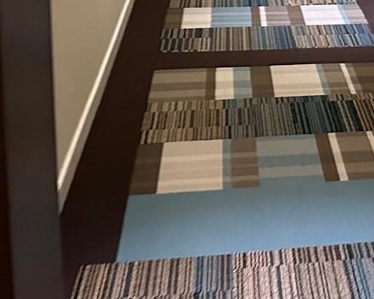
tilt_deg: -15.6
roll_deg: -3.3
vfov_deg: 17.4
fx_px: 941
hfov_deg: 21.3
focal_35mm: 85
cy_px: -40
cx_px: 414
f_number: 1.78
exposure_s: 1/40
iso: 1000
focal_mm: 6.86
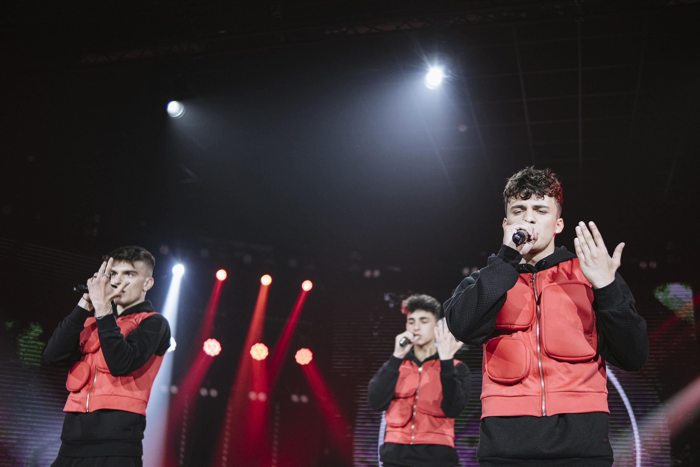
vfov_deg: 37.9
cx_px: 350
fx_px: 681
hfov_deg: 54.4
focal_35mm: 35
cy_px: 234
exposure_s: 1/800
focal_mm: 23
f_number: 1.4
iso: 800
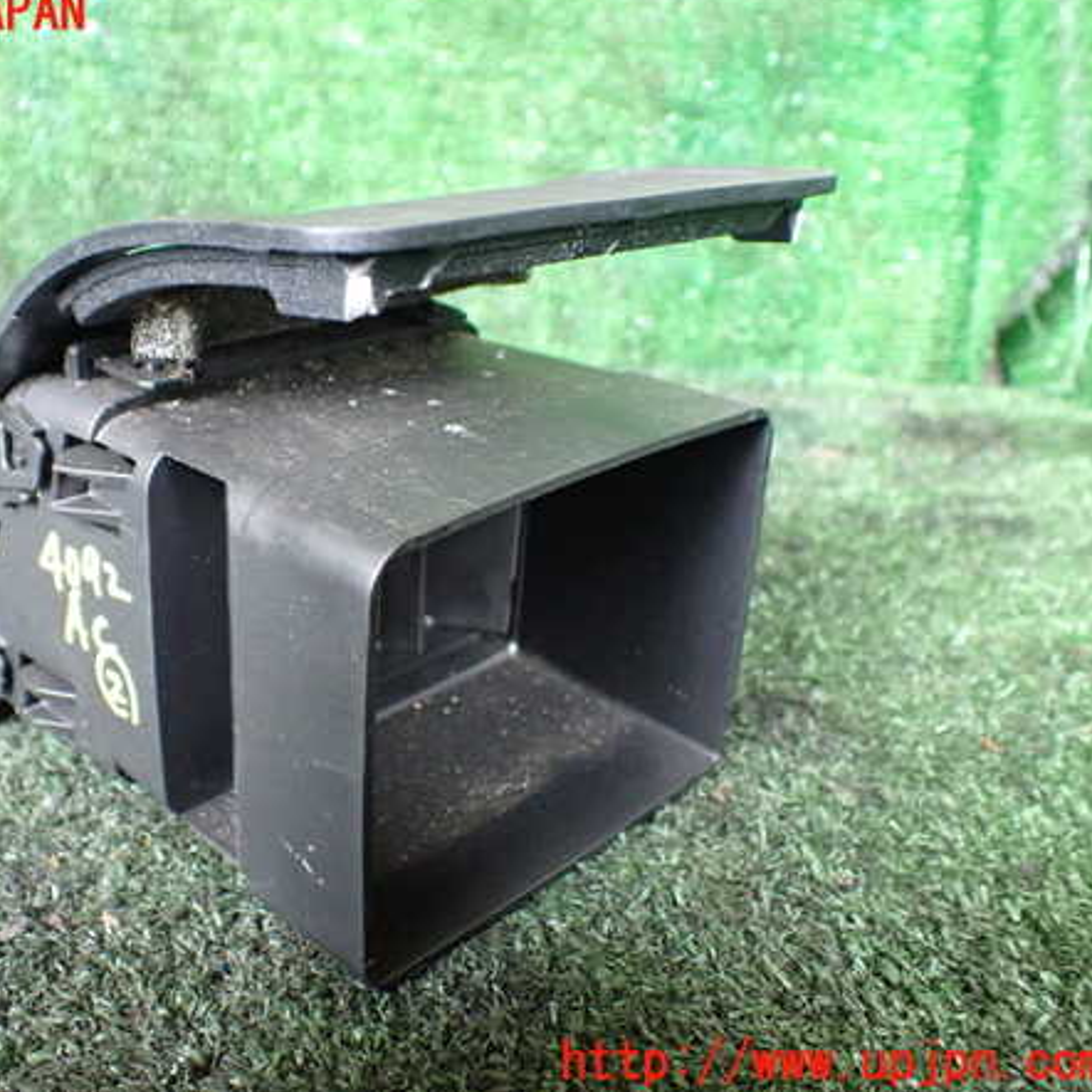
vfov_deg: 46.0
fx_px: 1285
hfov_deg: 45.5
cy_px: 539
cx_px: 378
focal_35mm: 36
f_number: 2.3
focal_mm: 5.4
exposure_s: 1/50
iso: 800
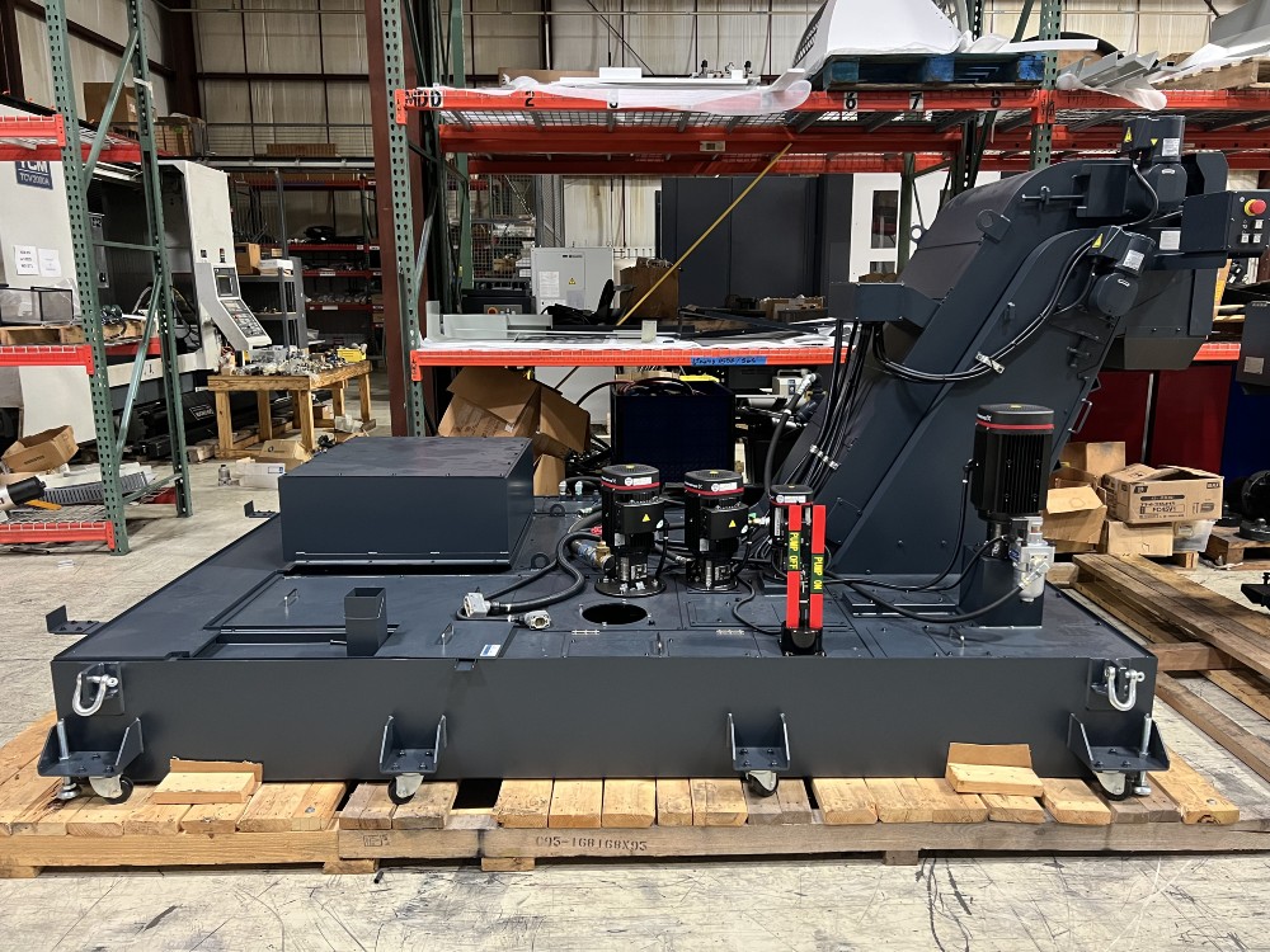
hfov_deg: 67.3
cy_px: 476
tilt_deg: -11.8
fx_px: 954
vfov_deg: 53.1
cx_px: 635
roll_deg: +0.6
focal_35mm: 26
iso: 500
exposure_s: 1/40
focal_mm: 5.7
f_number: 1.5
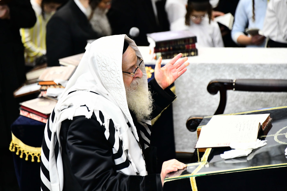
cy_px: 96
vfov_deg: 6.0
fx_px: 1833
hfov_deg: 9.0
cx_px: 144
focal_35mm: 230
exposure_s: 1/160
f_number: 5.6
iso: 3200
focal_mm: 230
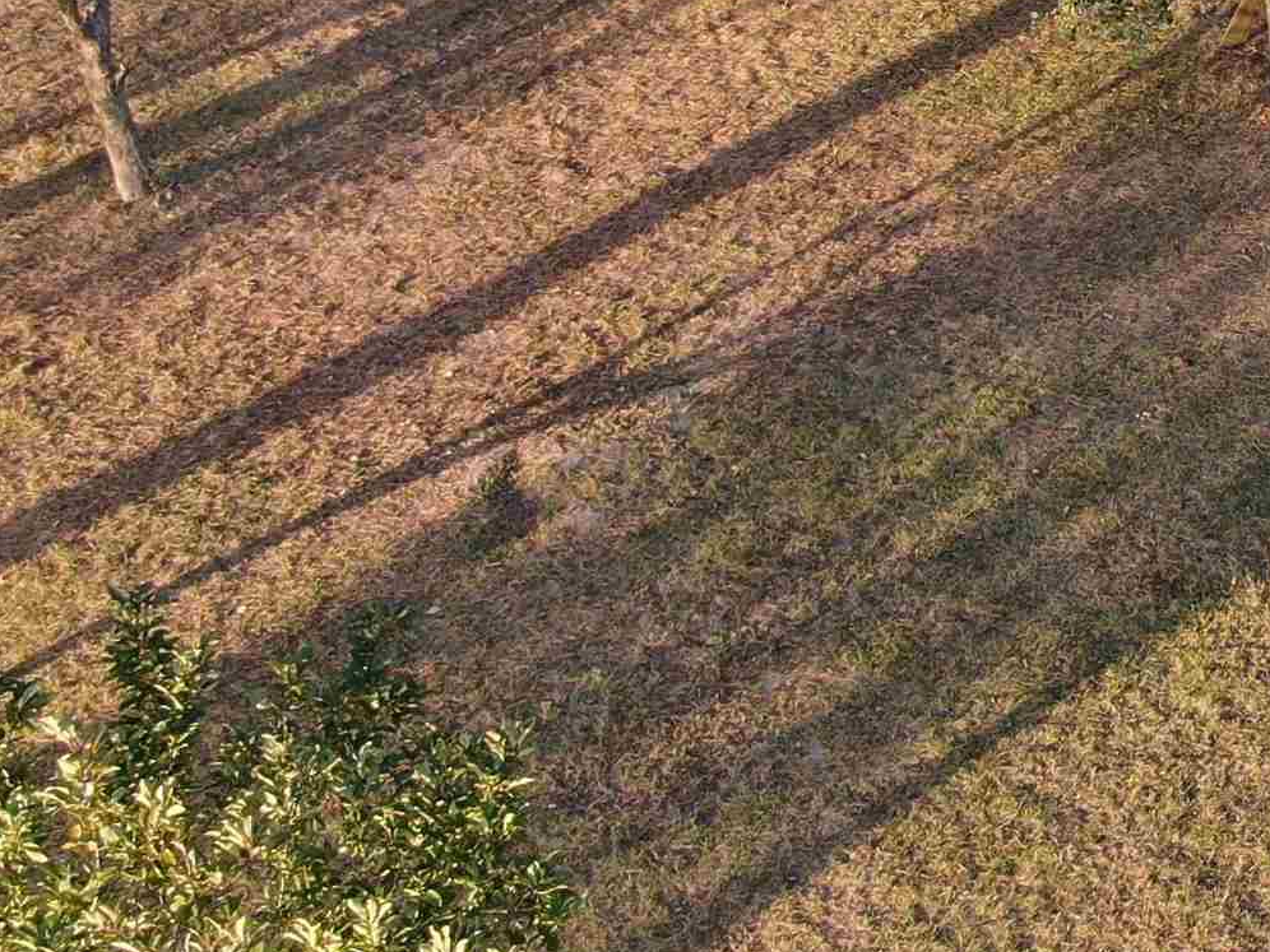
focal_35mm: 74
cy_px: 70
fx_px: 2715
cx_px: 1649
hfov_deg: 23.3
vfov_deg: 19.5
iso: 100
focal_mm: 4.39
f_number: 2.8
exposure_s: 1/80
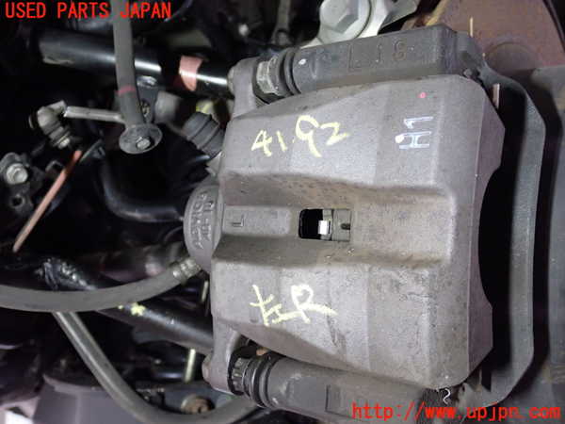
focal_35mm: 38
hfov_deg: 49.0
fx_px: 620
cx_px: 282
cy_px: 212
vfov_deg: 37.7
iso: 500
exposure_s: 1/40
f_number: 2.7
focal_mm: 6.83
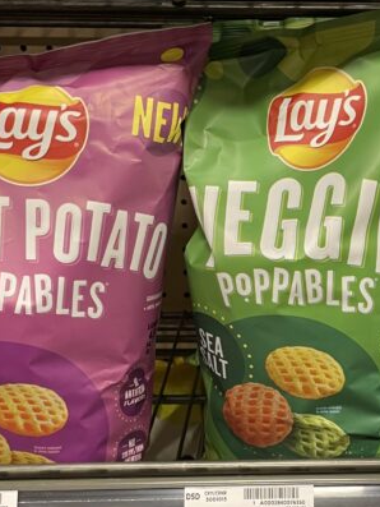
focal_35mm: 67
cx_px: 315
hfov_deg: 21.6
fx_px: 980
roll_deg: -0.2
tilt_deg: -18.6
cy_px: 318
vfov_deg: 28.8
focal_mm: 4.2
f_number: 1.6
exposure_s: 1/60
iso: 125
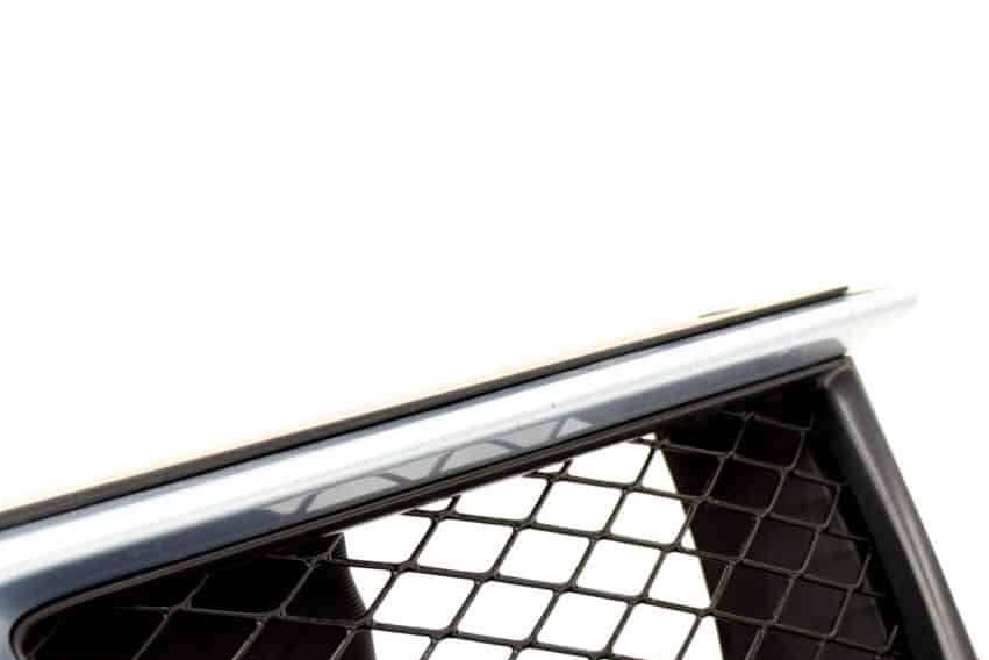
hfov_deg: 21.7
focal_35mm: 94
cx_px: 542
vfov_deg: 14.4
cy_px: 575
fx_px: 2583
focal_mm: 26
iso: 400
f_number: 5.6
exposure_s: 1/125
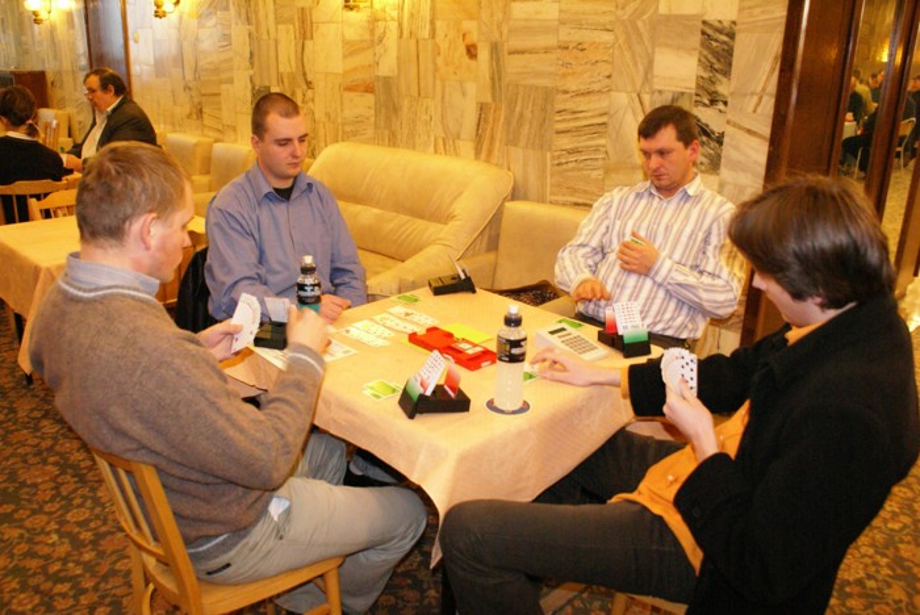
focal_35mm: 30
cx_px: 460
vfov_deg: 43.7
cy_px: 308
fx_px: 767
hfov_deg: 61.9
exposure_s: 1/25
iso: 1600
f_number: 4
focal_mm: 20
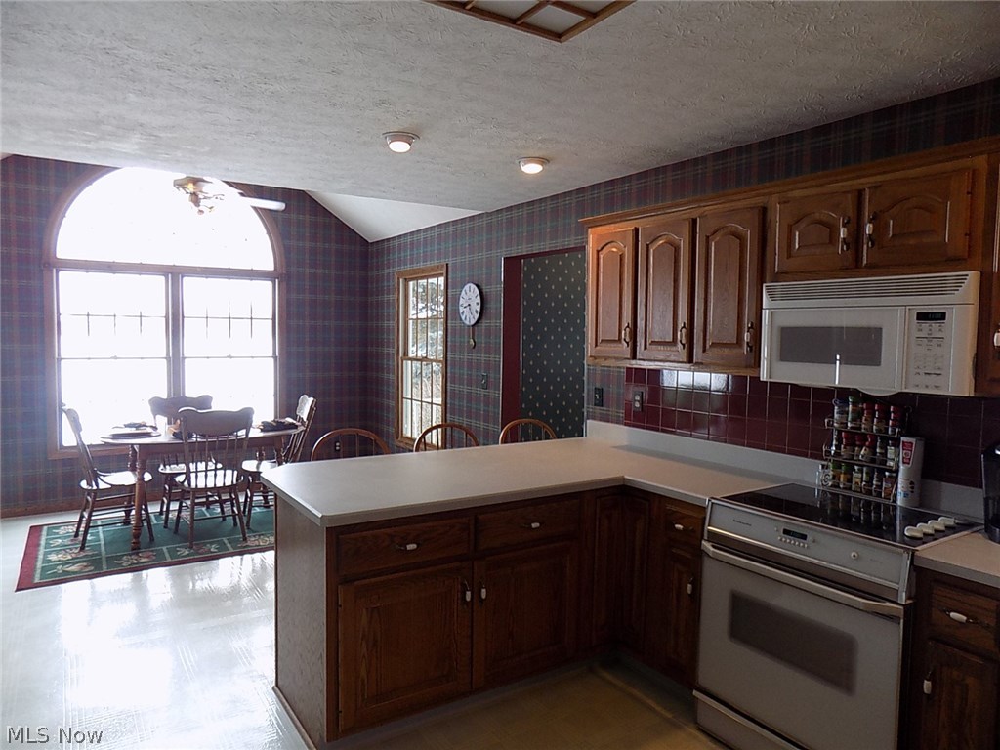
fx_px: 664
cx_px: 500
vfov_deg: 58.9
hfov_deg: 73.9
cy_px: 375
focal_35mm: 23
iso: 100
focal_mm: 4
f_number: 3.1
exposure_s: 1/30
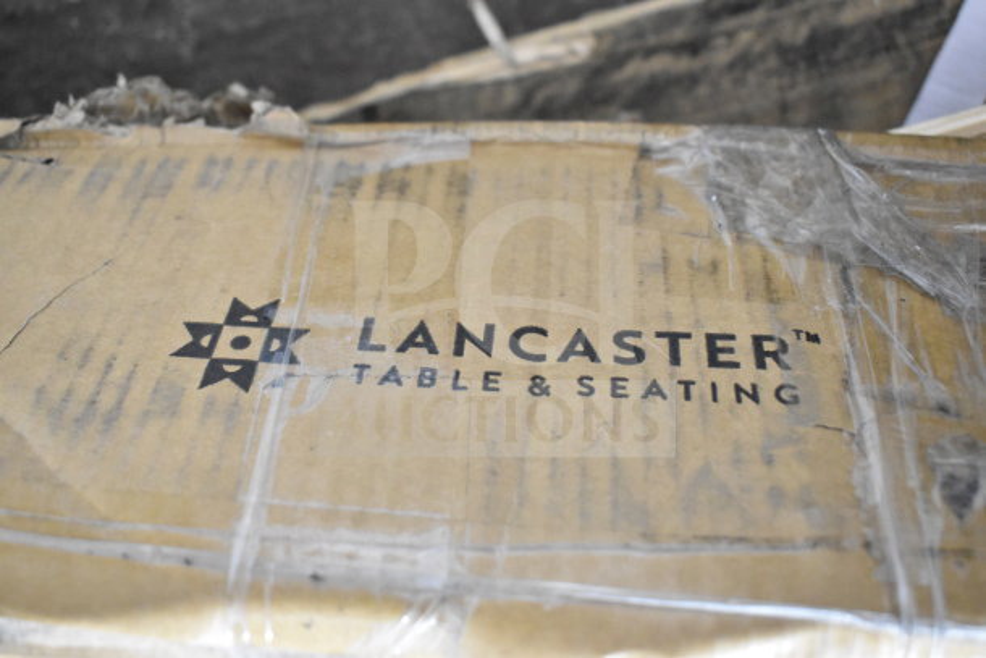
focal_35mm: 39
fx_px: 1068
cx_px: 493
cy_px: 329
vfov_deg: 34.2
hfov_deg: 49.5
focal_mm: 26
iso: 6400
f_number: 5
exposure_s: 1/100
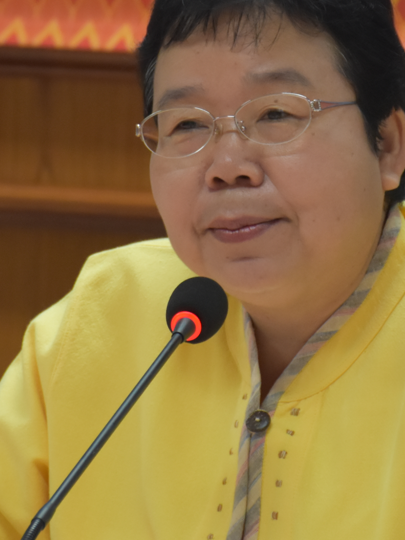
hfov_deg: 3.9
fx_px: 5897
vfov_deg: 5.2
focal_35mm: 378
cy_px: 131
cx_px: 240
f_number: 5.3
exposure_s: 1/60
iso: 1100
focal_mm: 90
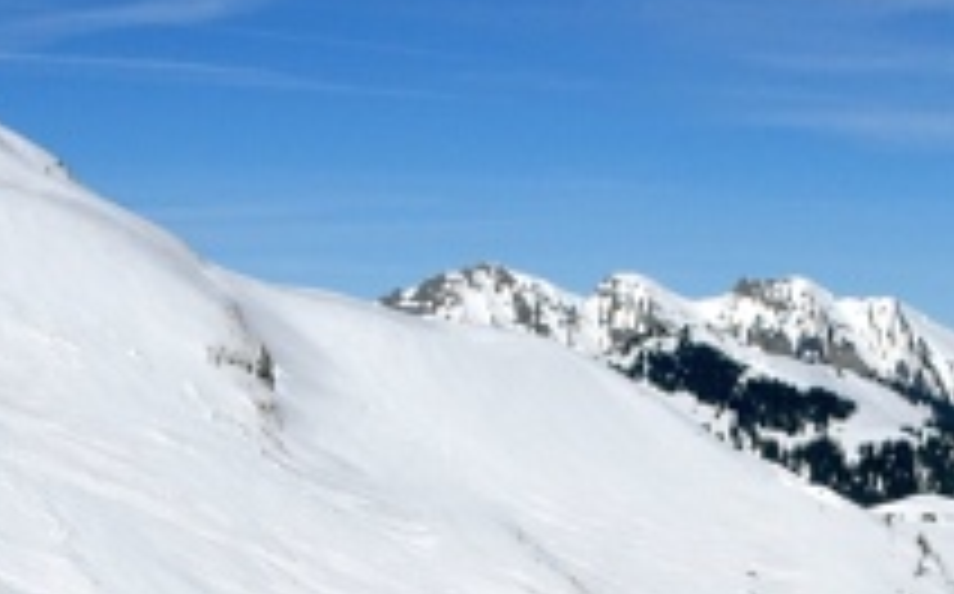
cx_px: 765
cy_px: 1044
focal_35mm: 96
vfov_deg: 12.5
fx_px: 2493
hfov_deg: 21.4
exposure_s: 1/2000
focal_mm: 4.1
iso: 80
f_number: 3.5
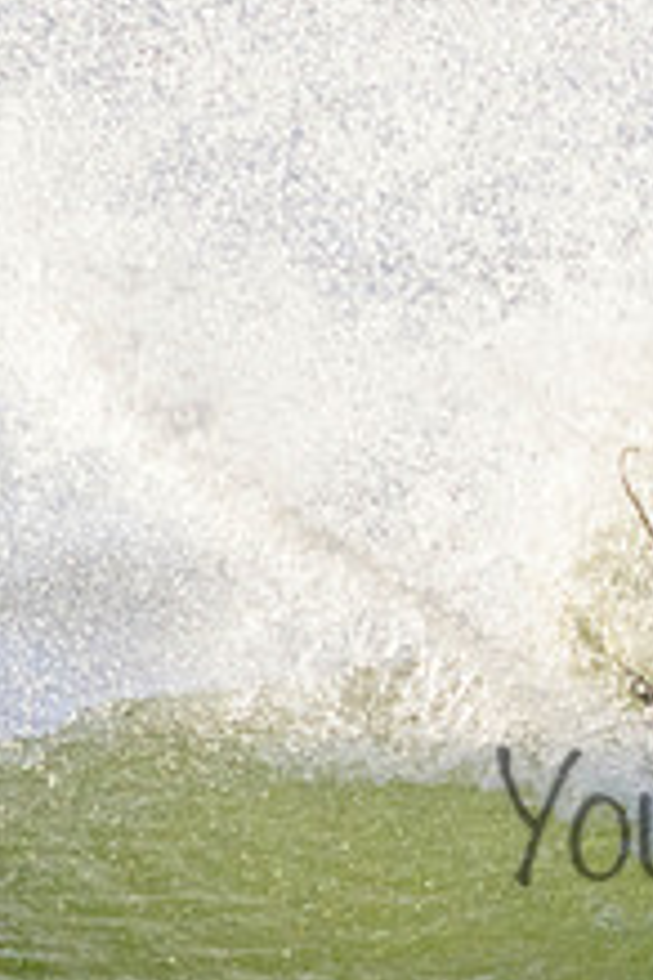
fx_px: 79252
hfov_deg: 0.5
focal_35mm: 2913
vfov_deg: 0.7
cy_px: 713
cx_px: 1118
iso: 1400
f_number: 11
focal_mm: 800
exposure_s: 1/2000
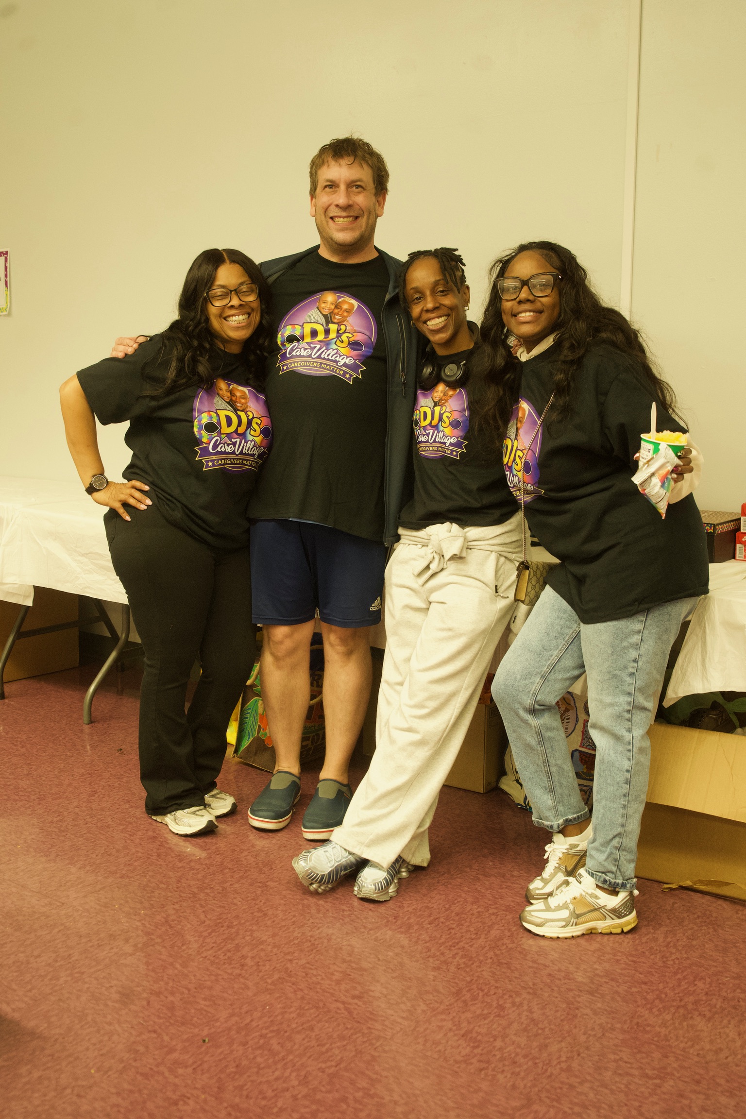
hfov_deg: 35.1
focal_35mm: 38
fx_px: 1181
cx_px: 373
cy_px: 560
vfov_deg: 50.7
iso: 4000
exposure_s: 1/80
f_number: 4.5
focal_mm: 38
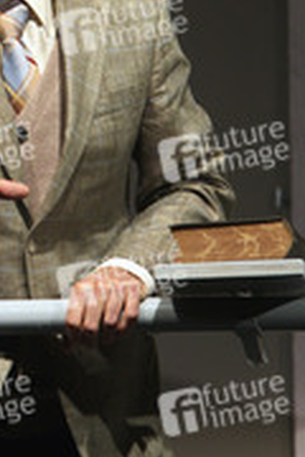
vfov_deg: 5.7
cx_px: -98
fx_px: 4613
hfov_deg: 3.8
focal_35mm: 363
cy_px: 89
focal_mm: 145
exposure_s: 1/125
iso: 1600
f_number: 6.3
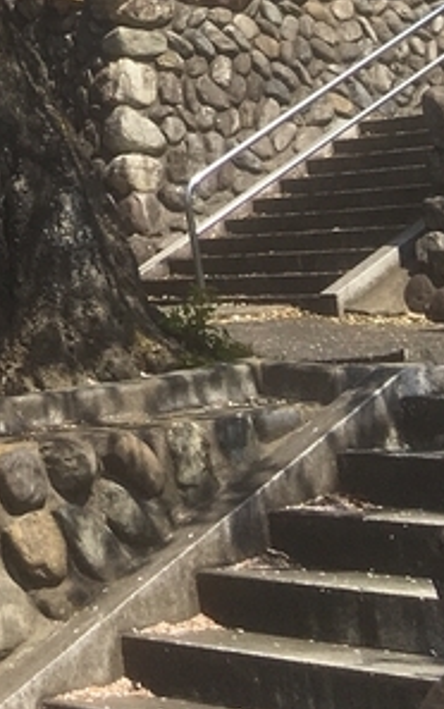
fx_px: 2397
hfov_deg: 9.5
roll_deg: +0.5
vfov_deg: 14.3
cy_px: -664
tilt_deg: +21.1
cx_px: -585
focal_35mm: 124
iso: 25
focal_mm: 4.15
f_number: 2.2
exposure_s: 1/1115
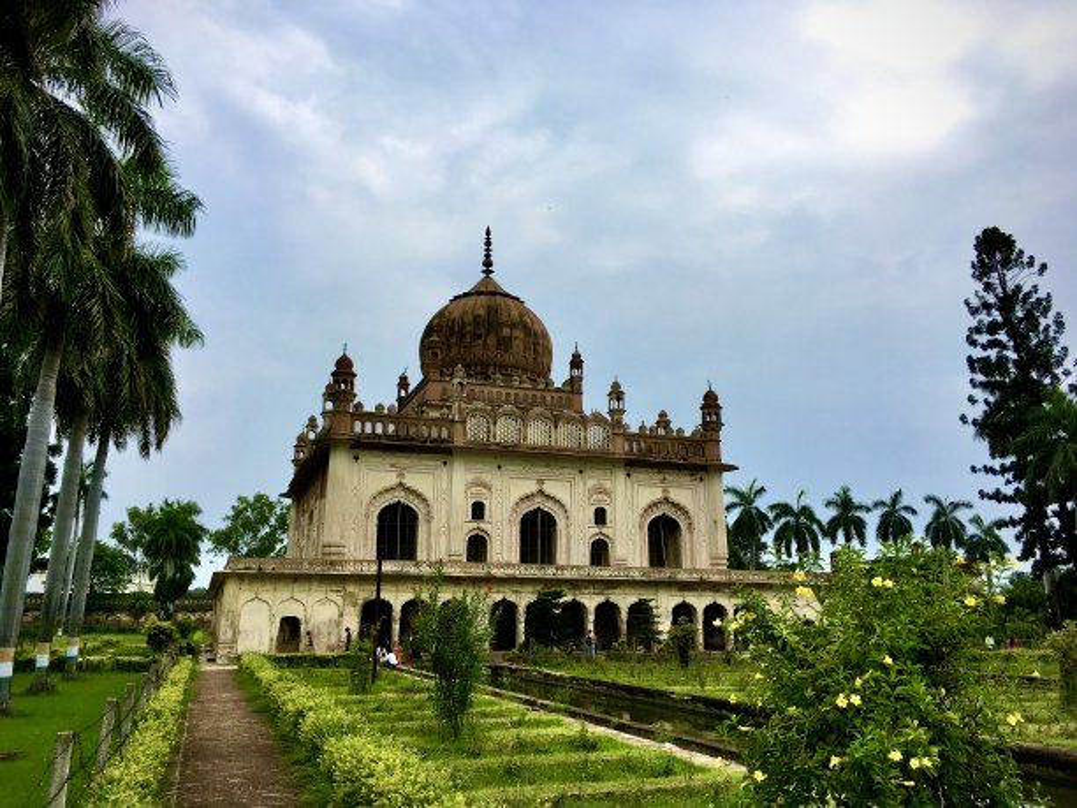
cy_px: 404
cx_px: 538
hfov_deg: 61.7
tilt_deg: +13.5
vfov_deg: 48.2
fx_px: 902
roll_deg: -0.4
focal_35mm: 29
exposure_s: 1/1538
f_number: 2.2
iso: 25
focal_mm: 4.15
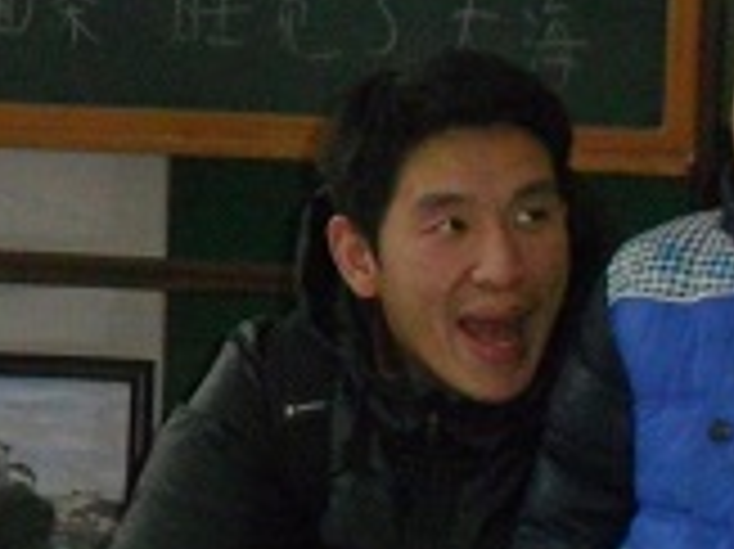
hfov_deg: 6.0
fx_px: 7013
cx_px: 576
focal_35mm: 331
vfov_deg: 4.5
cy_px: 353
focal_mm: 19.6
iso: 400
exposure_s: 1/60
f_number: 5
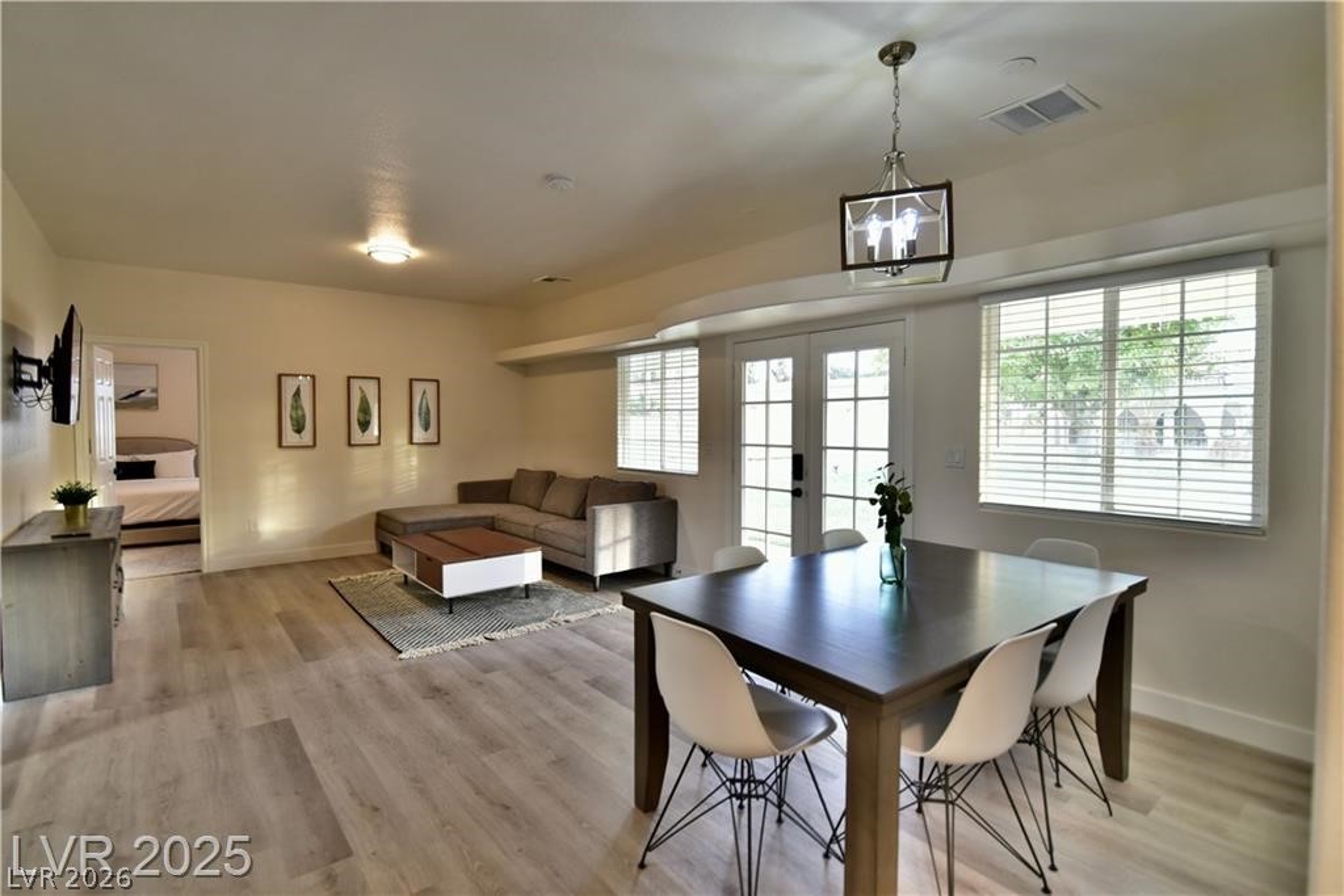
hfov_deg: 93.3
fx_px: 635
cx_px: 672
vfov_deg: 70.5
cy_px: 448
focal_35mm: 17
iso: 1250
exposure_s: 1/60
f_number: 2.8
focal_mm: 17
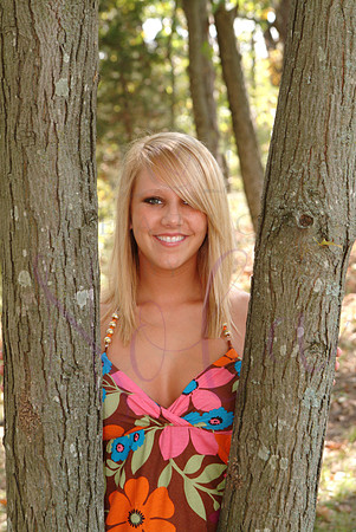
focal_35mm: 105
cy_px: 266
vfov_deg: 19.4
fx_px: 1554
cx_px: 178
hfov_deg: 13.1
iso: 400
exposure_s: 1/125
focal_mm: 70
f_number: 5.6
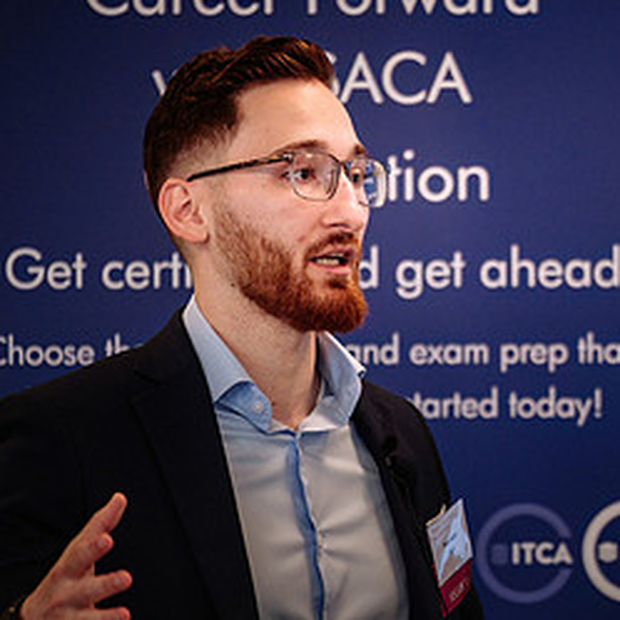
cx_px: 538
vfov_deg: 8.6
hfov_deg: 8.6
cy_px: 432
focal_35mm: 204
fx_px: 4134
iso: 1250
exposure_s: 1/320
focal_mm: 68.7
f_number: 2.8
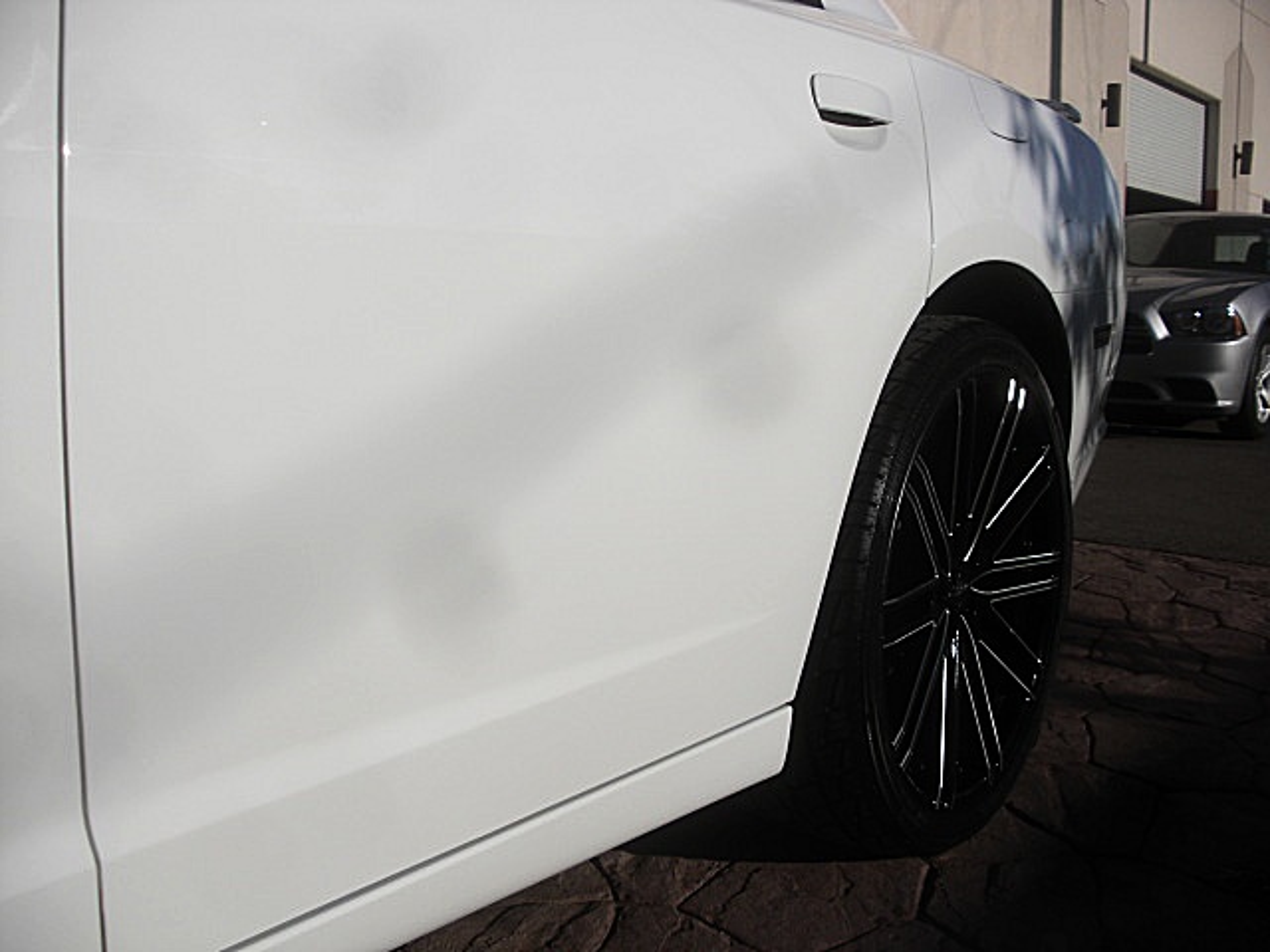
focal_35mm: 36
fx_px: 1321
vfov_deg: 39.7
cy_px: 476
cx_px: 635
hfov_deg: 51.4
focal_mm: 6.3
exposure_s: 1/320
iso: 50
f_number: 7.9
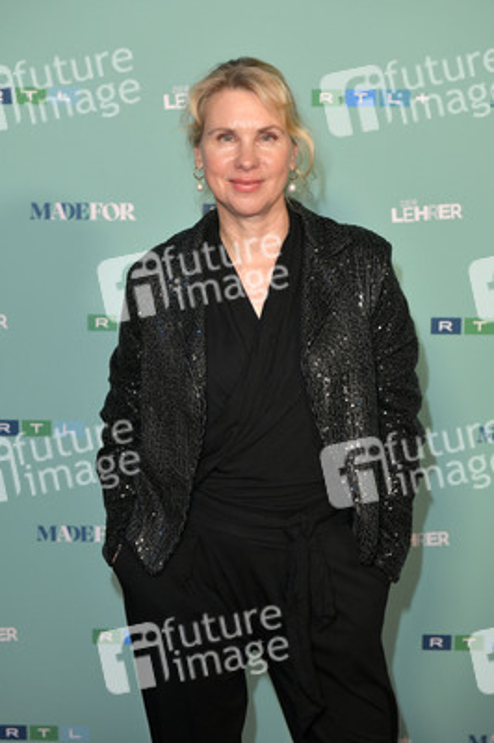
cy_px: 372
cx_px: 247
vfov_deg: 33.4
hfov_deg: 22.6
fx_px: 1237
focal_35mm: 60
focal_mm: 60
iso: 1600
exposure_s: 1/250
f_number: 6.3
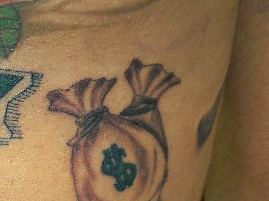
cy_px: 246
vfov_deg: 11.1
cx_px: -145
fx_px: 1018
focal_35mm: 131
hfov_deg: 14.0
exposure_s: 1/30
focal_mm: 6.3
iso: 200
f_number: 3.1
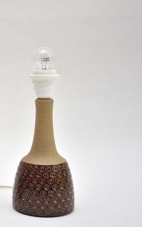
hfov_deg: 15.5
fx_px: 502
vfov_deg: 25.5
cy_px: 117
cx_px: -26
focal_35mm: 81
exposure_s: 1/160
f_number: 4
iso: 450
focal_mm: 32
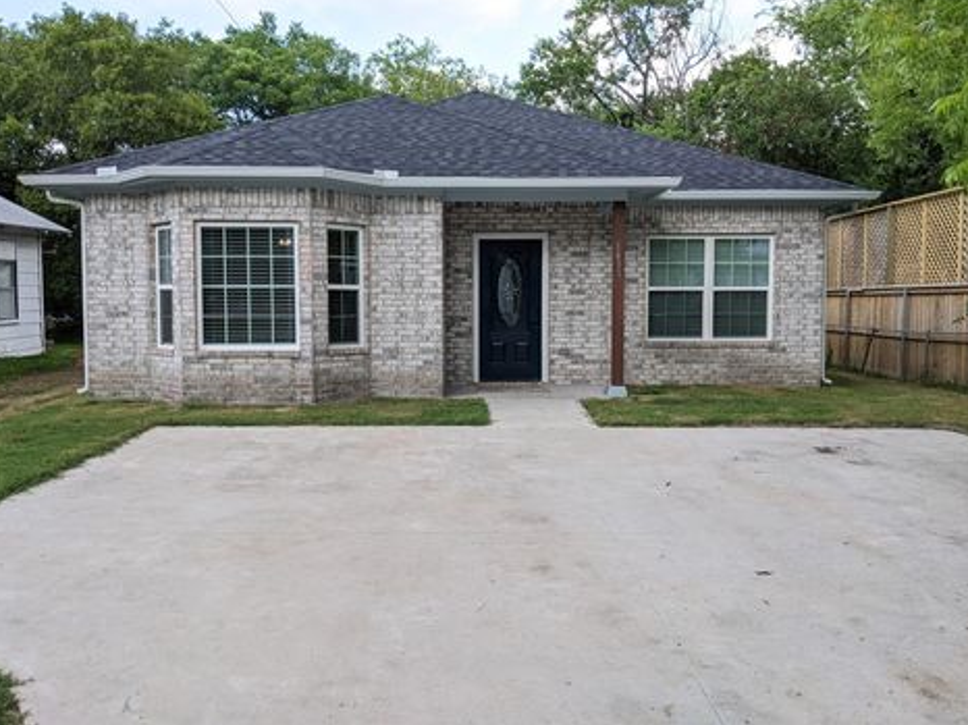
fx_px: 811
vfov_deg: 48.2
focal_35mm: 29
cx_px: 476
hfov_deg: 61.7
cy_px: 338
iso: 74
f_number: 1.8
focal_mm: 4.44
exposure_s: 1/939
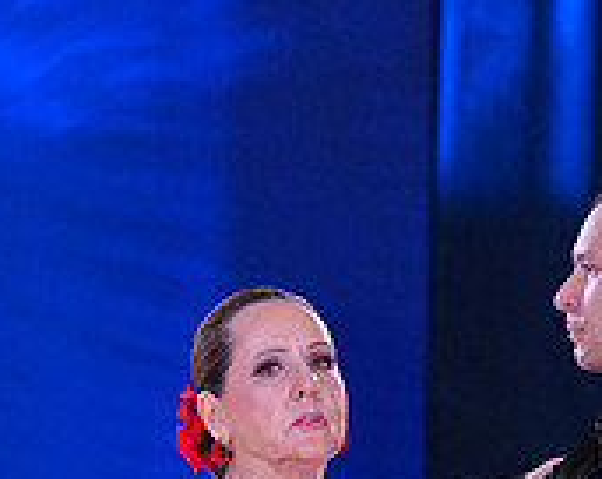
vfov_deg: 3.6
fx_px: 7662
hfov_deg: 4.5
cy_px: 845
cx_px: 410
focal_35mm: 431
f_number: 5
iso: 2500
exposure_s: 1/250
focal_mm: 135
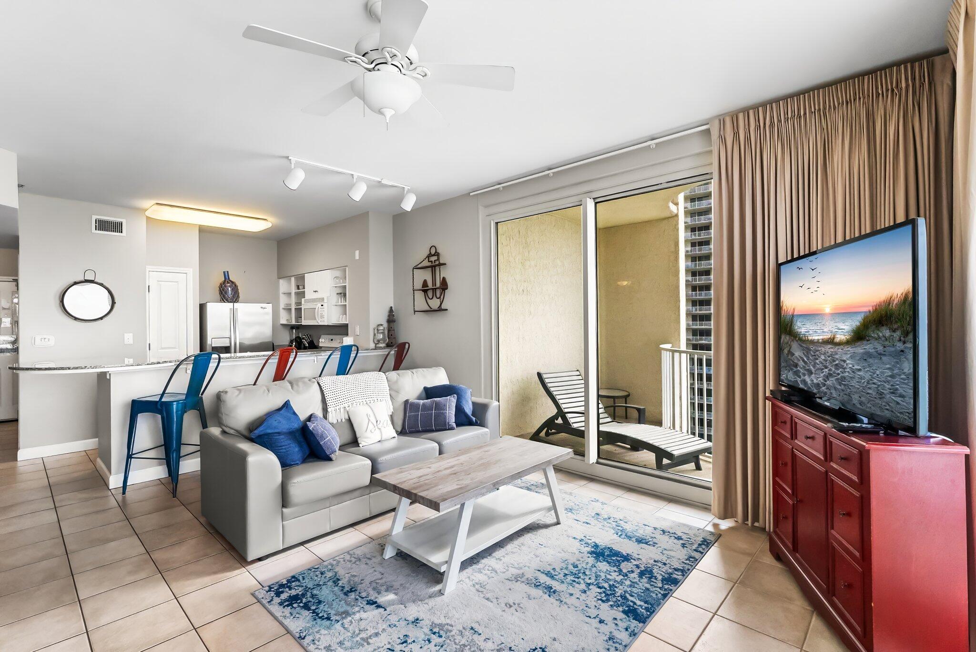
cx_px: 488
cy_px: 326
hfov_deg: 96.3
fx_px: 437
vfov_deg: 73.5
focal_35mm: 16
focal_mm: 16.1
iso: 12800
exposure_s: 1/200
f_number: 9
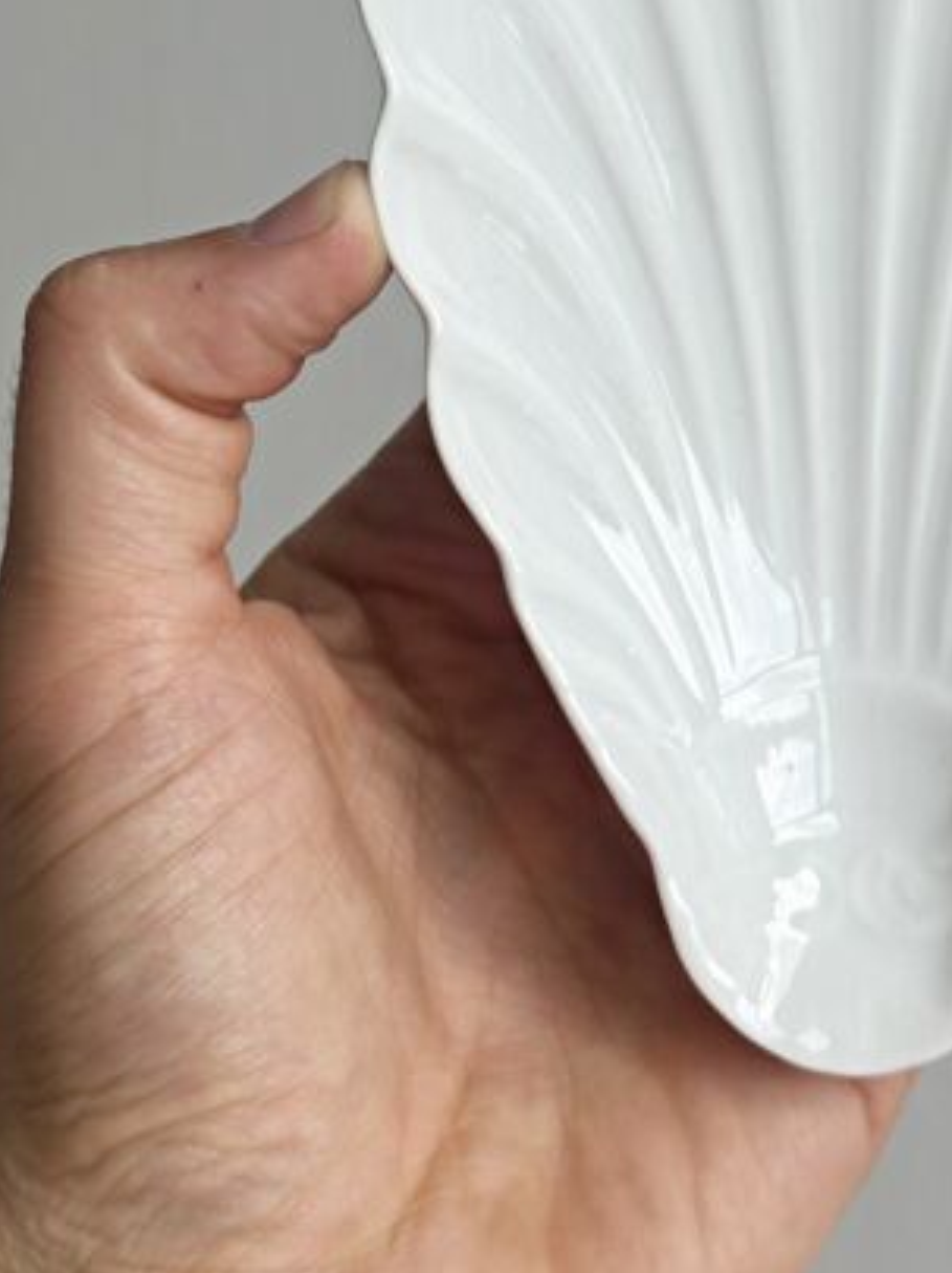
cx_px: 807
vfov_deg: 20.4
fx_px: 3489
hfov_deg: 15.4
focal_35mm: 95
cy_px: 196
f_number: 1.78
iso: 64
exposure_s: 1/767
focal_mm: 6.86
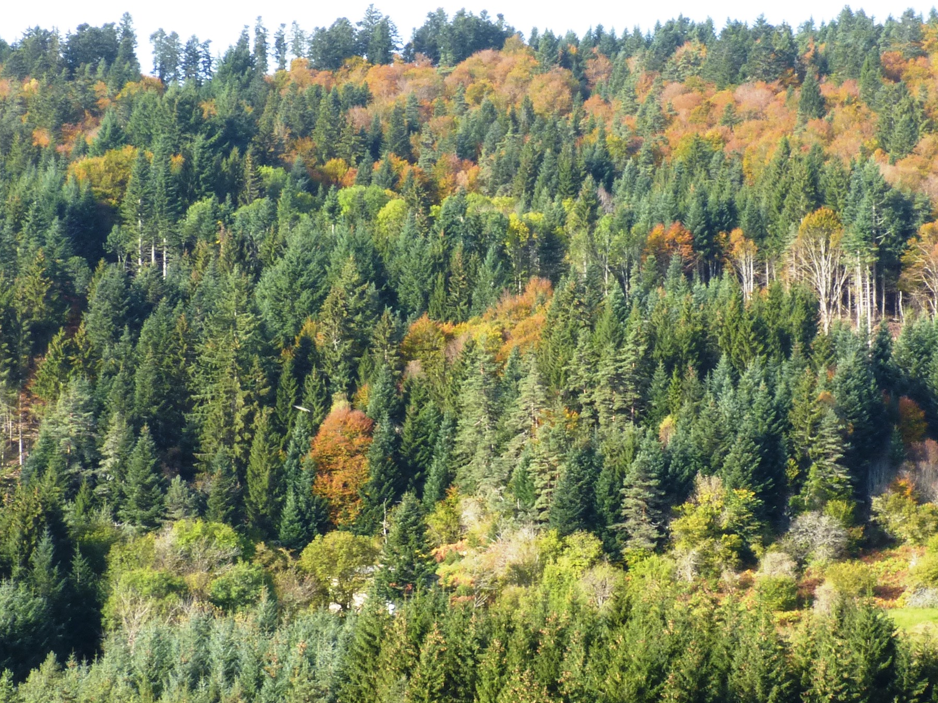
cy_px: 454
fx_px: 2872
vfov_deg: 13.9
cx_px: 536
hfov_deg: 18.5
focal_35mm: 106
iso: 100
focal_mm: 9.2
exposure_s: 1/60
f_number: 7.1
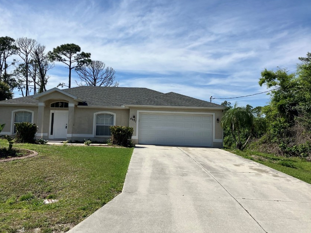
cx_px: 131
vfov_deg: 41.8
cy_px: 107
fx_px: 305
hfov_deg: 53.7
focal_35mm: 34
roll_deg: -1.6
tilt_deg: +6.6
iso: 32
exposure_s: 1/3247
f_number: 1.8
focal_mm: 3.99
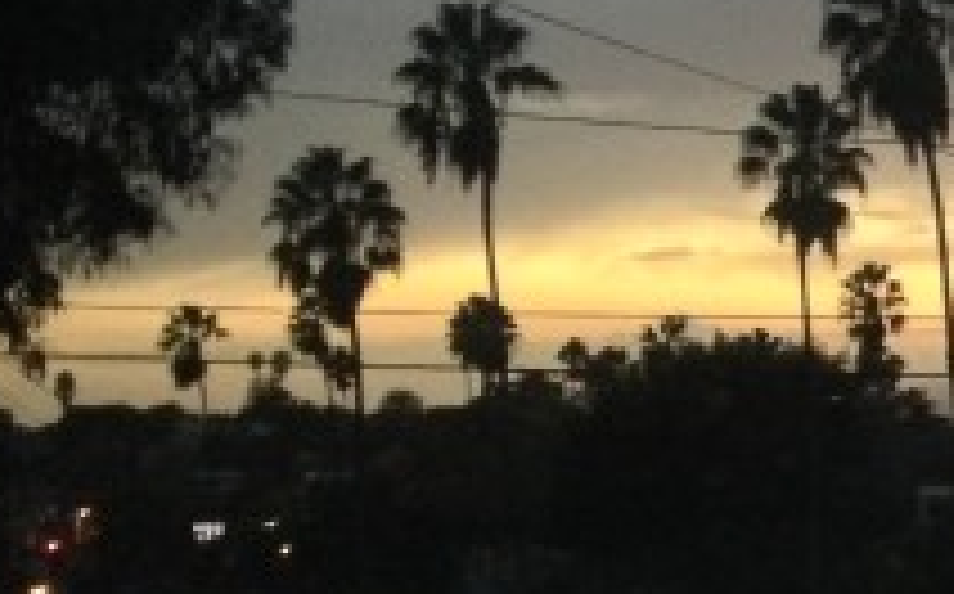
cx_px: 1526
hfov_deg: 16.0
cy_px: 227
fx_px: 3039
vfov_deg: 11.2
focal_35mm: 117
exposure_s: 1/15
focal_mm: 4.12
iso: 800
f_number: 2.4
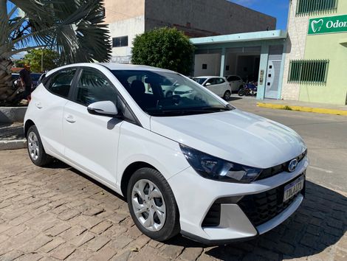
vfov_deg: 53.2
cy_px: 130
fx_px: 261
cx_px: 174
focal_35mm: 26
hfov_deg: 67.2
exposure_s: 1/7692
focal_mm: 4.25
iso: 32
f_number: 1.8
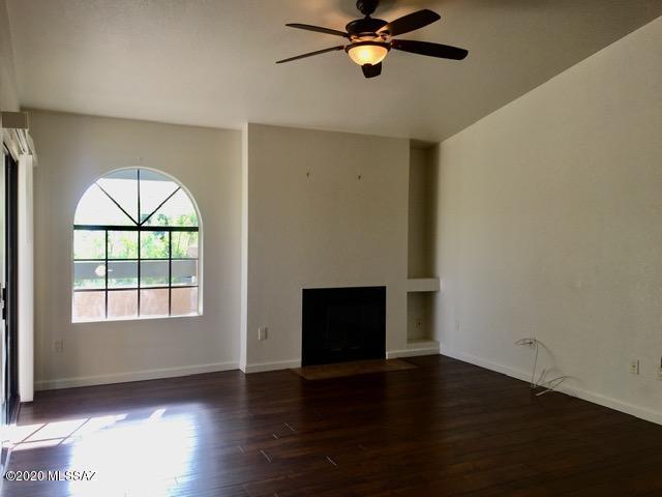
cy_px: 248
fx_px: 555
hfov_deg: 61.7
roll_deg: -0.6
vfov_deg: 48.2
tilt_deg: -1.6
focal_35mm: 29
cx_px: 331
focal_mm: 4.15
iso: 25
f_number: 2.2
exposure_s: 1/60
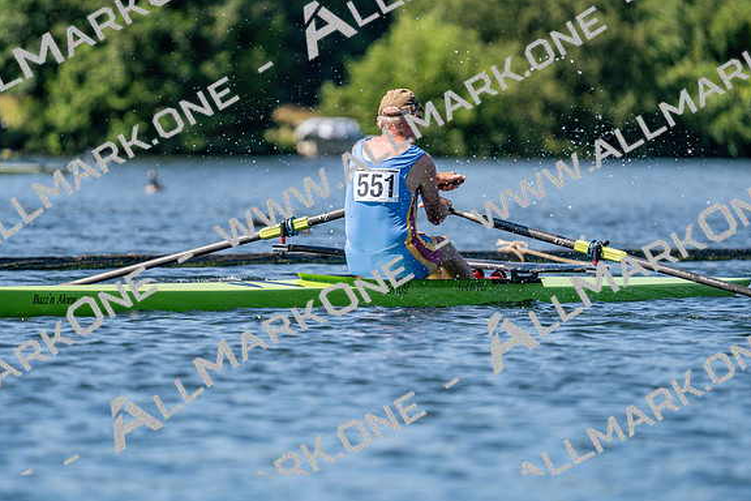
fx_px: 9178
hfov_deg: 4.7
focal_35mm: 440
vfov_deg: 3.1
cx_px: 376
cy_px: 251
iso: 320
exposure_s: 1/1600
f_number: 6.3
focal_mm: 437
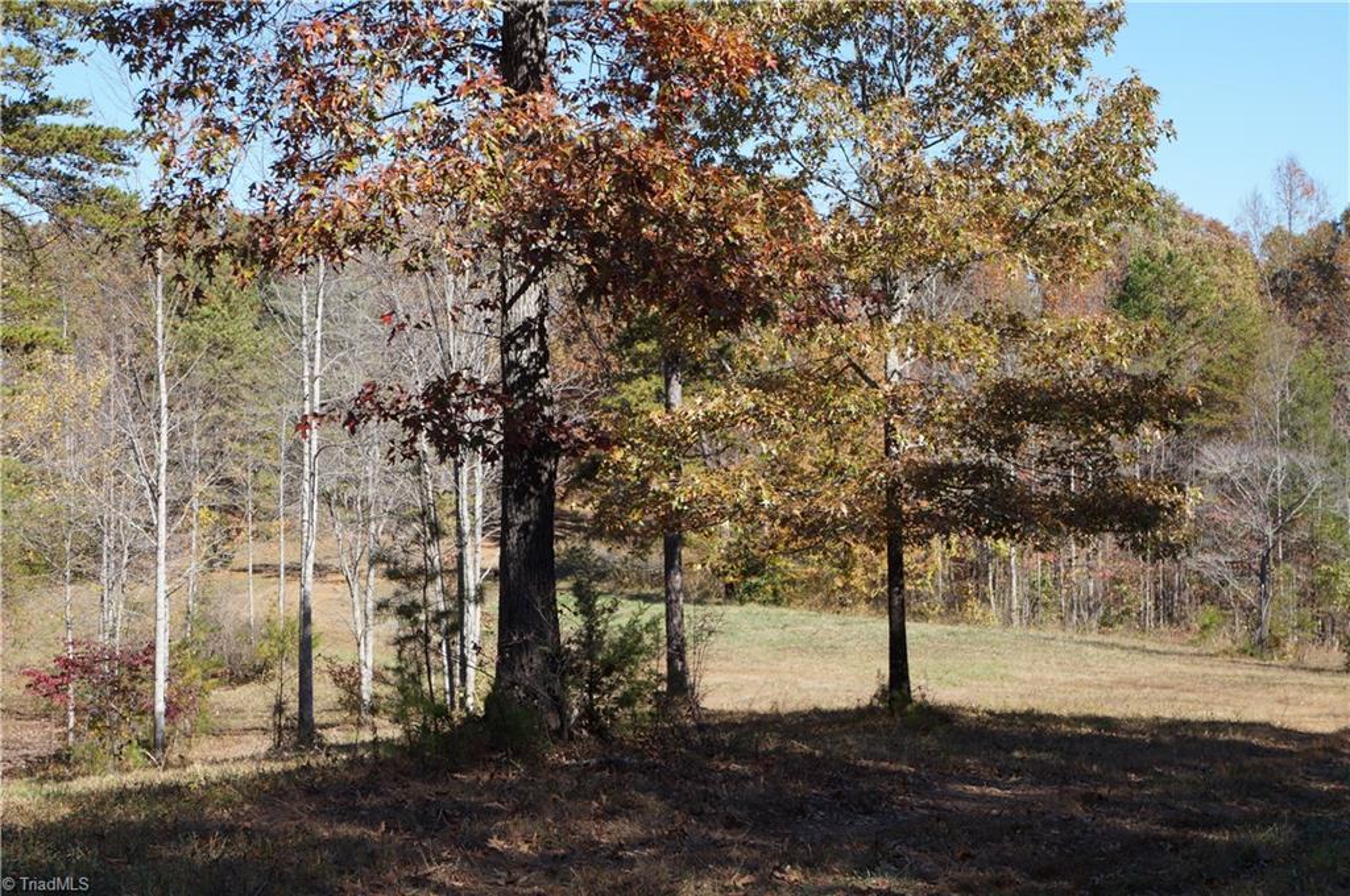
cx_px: 675
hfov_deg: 31.2
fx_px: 2416
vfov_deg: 21.0
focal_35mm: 64
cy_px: 448
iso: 100
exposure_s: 1/125
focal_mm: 43
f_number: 9
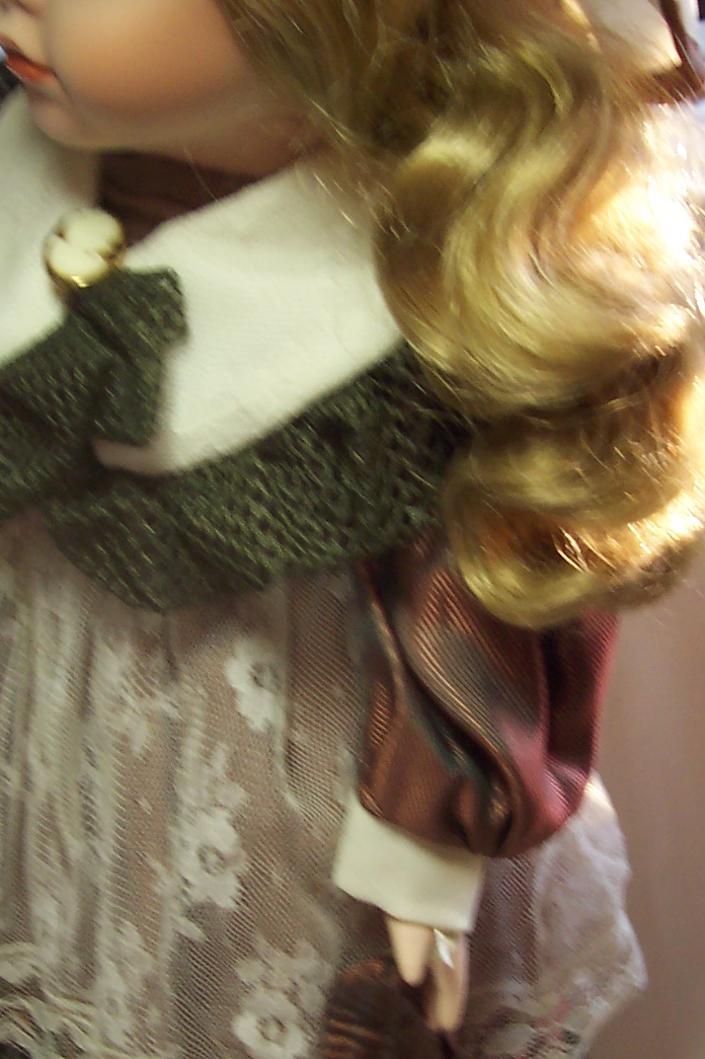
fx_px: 1793
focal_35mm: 61
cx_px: 310
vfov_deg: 32.7
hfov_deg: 22.2
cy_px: 668
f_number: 2.8
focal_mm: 5.6
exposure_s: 1/30
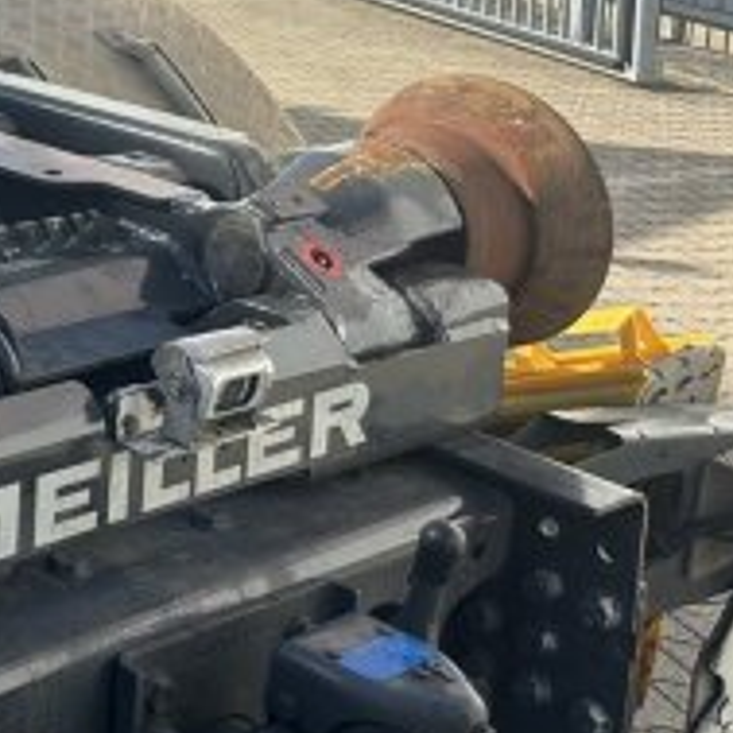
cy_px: -31
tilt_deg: -7.4
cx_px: -465
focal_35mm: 72
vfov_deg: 22.9
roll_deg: -1.3
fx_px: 1725
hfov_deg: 19.7
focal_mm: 6.86
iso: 80
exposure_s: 1/3472
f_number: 1.78
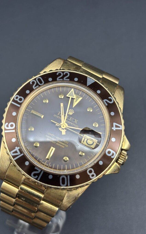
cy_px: 117
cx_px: 62
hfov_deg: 23.1
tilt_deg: -72.6
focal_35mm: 56
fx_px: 357
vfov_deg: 36.3
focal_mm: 5.96
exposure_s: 1/77
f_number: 1.6
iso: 50
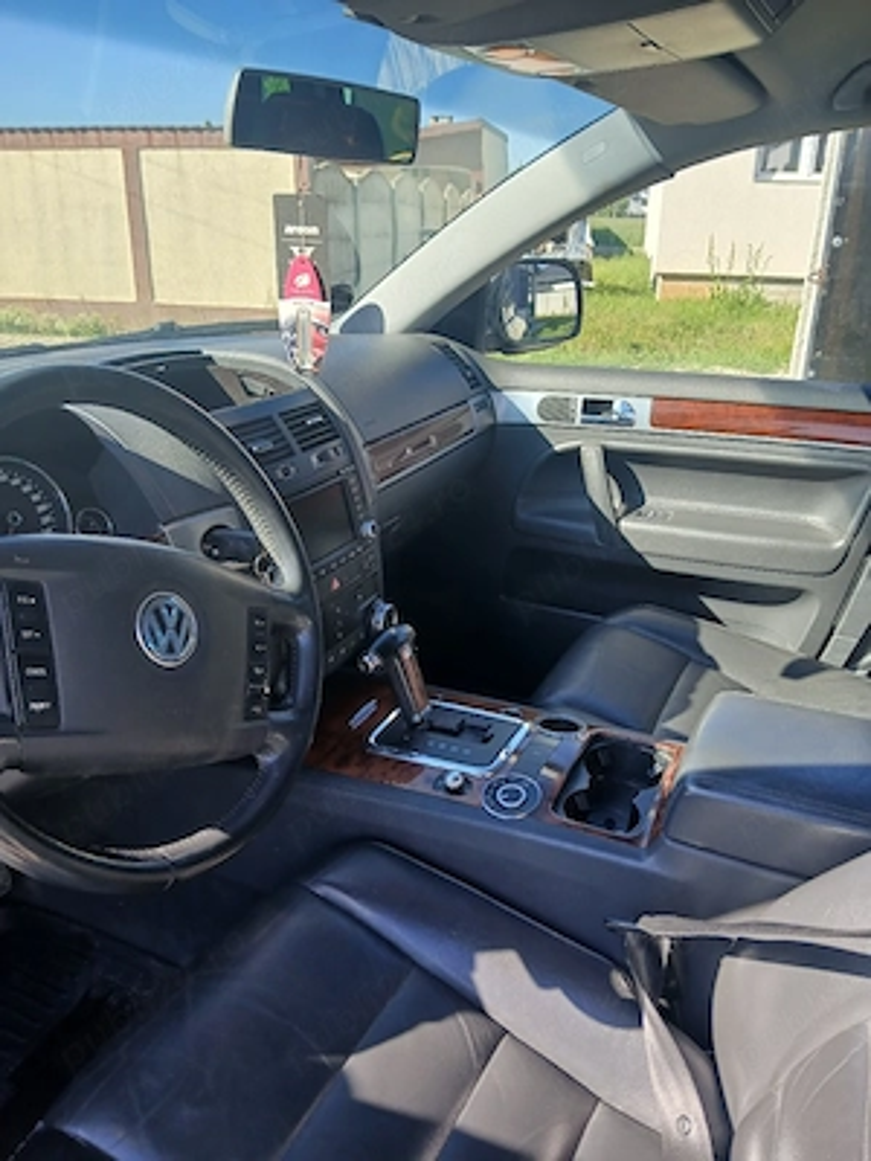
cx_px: 436
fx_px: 872
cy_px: 580
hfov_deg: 53.1
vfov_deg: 67.3
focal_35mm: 26
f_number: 1.8
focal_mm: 3.98
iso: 20
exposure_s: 1/101
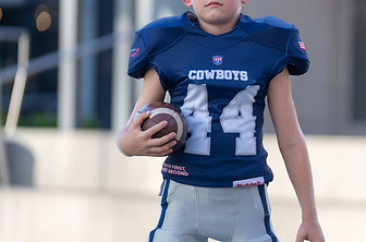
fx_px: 3001
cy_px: 86
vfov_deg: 4.6
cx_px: 243
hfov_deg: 7.0
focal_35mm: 296
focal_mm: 159
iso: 100
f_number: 2.8
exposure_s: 1/400
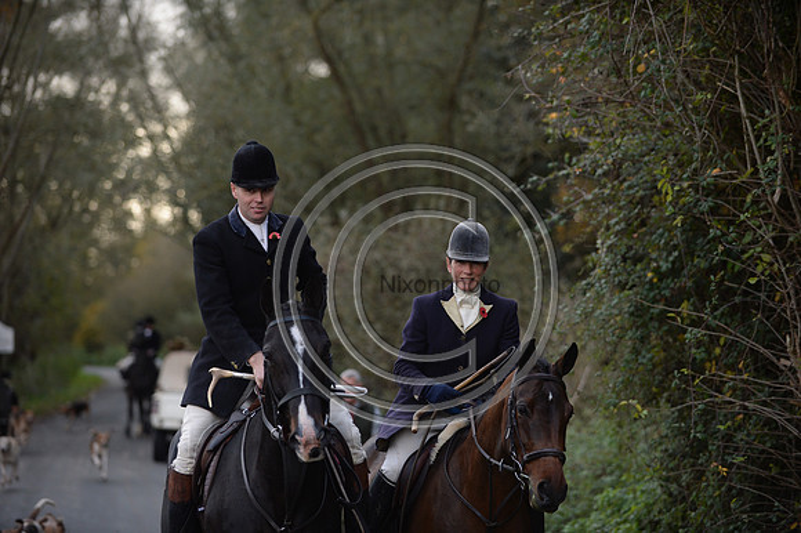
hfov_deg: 17.1
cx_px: 400
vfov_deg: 11.4
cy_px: 266
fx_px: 2668
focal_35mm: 120
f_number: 2.8
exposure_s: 1/1250
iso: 800
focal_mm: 120
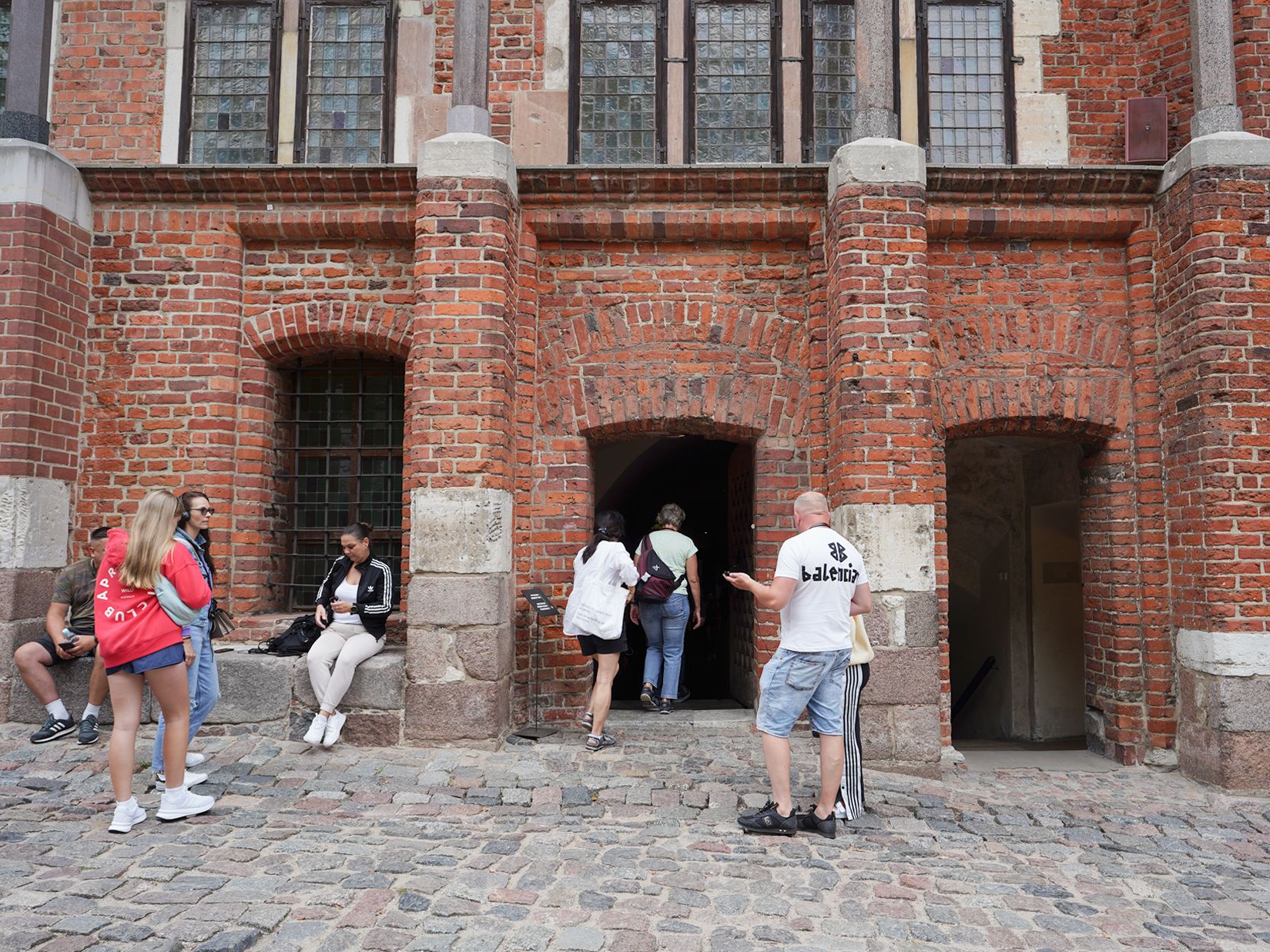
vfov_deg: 49.7
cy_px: 459
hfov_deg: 63.3
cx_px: 694
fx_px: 1027
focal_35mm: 28
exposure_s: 1/100
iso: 100
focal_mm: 24
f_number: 5
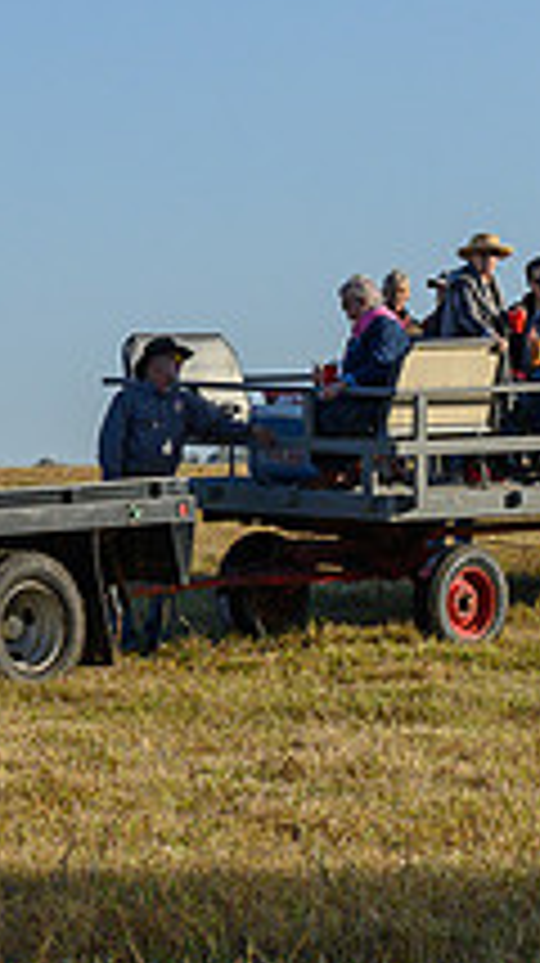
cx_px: 76
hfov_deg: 5.7
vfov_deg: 10.1
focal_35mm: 213
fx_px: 5435
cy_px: 420
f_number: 8
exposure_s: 1/2000
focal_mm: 50
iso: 640
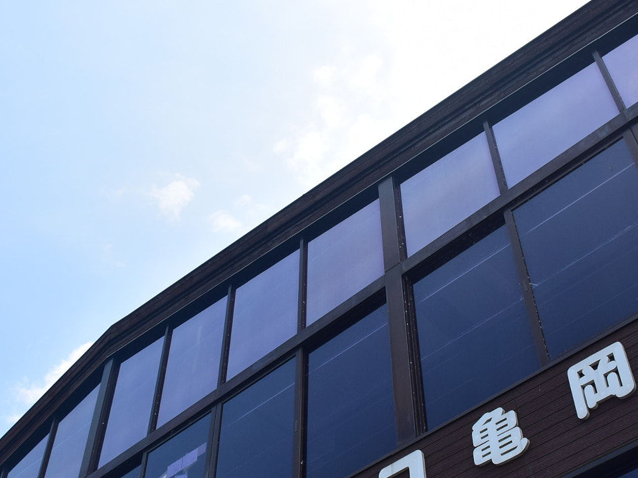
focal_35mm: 48
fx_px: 885
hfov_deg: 39.7
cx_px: 315
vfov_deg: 30.1
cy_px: 300
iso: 220
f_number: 11
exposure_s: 1/500
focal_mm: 20
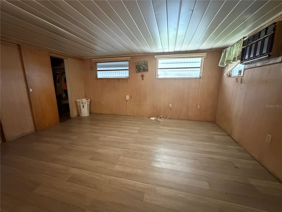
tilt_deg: -10.9
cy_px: 106
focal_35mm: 14
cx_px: 141
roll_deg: +0.3
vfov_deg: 85.7
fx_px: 114
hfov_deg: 102.1
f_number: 2.2
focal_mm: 2.22
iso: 1250
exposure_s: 1/60
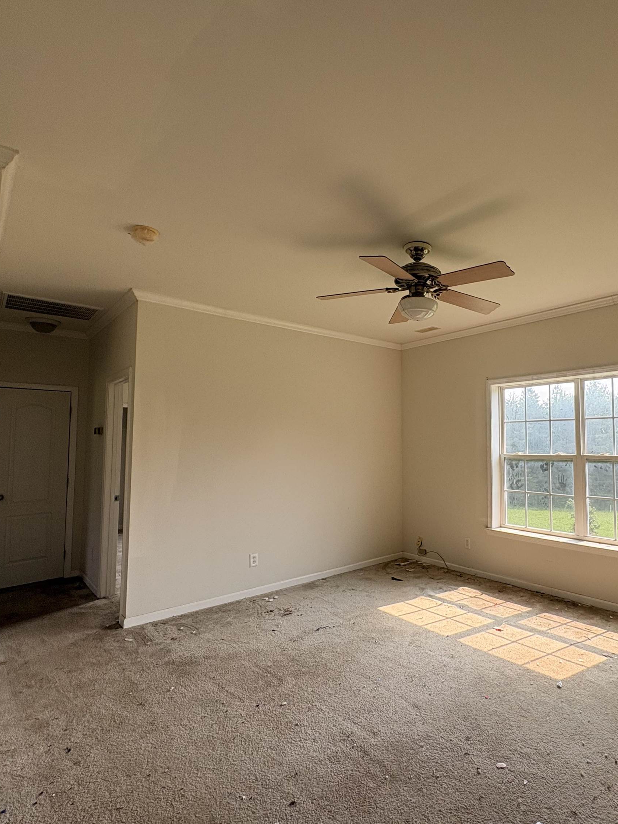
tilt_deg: +5.0
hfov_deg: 66.9
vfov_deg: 84.7
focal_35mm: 19
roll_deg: +0.2
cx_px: 409
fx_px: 452
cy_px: 413
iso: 64
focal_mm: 2.22
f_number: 2.2
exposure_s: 1/258
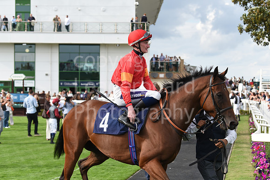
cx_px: 135
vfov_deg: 16.7
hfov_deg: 24.8
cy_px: 90
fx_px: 615
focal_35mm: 82
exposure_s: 1/2000
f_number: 5
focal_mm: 82
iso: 640
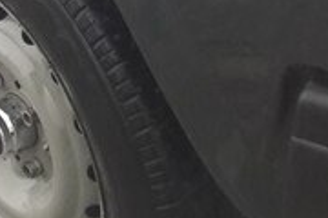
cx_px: -5
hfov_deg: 18.6
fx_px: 975
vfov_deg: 11.7
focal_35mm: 107
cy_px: -199
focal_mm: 3.7
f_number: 1.9
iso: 200
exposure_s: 1/25
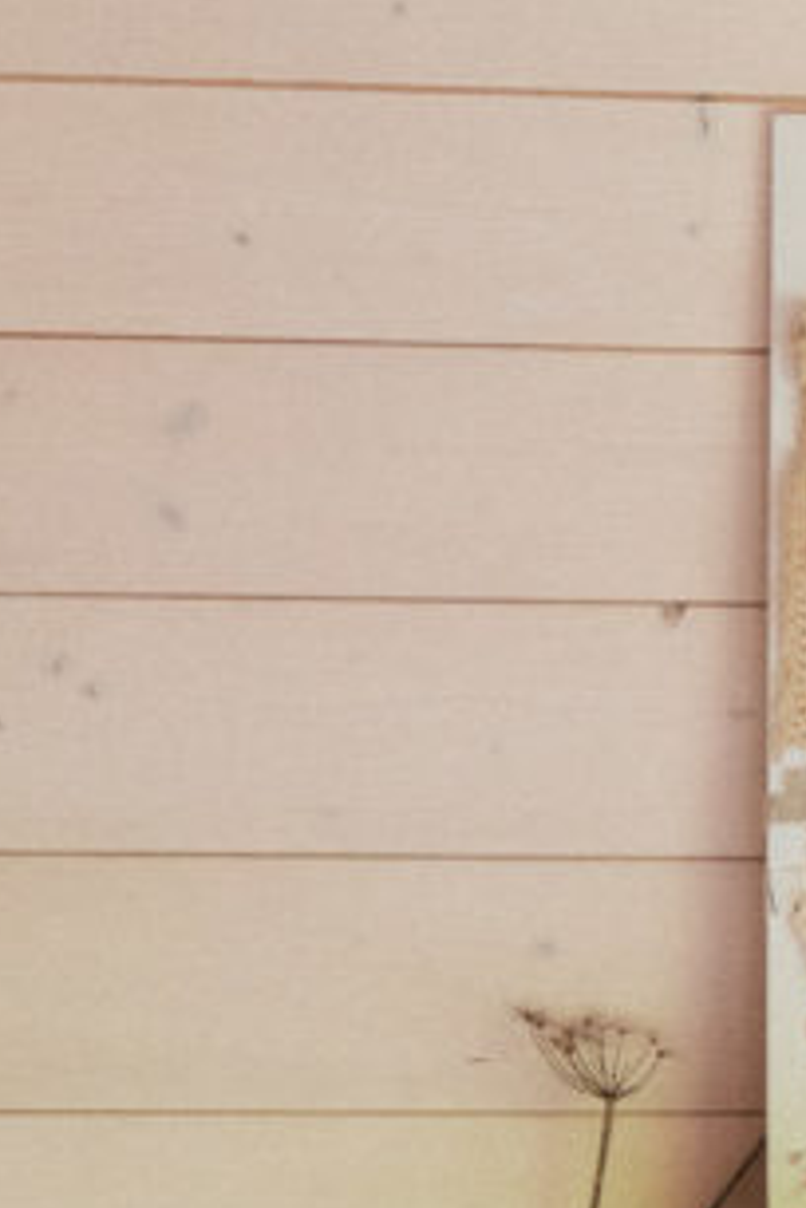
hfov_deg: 11.4
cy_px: 1228
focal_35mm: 113
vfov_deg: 17.6
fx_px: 3795
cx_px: 1391
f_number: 5.6
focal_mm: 20
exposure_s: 1/20
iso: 640
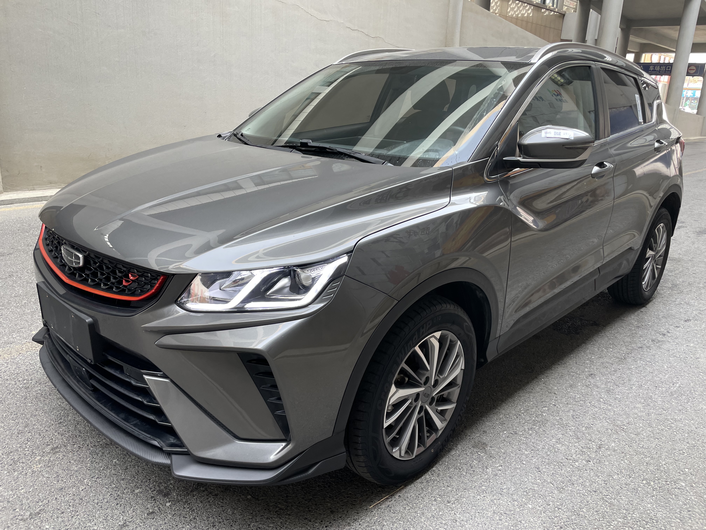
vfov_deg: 53.1
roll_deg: -1.7
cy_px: 265
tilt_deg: -17.6
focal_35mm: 26
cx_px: 353
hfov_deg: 67.3
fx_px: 530
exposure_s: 1/121
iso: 64
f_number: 1.6
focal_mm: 4.2
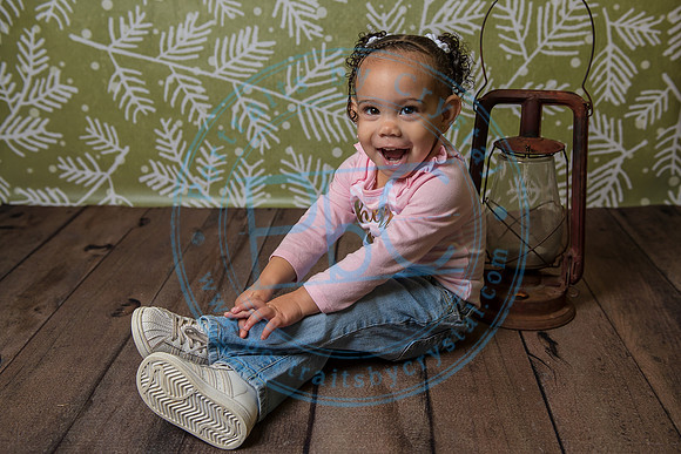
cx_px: 357
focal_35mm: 41
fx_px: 785
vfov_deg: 32.3
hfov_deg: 46.9
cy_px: 204
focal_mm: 36
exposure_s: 1/200
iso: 200
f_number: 4
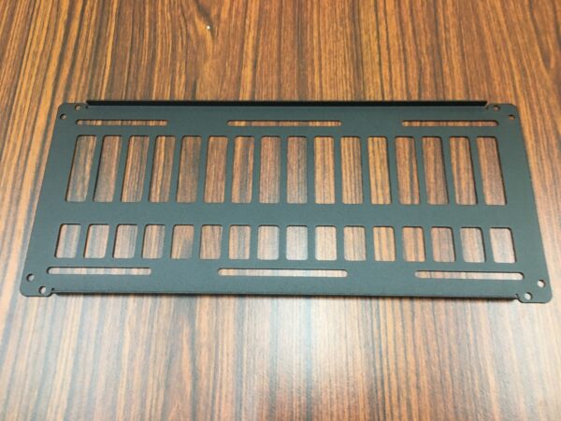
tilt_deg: -66.3
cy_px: 210
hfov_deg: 61.7
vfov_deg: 48.2
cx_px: 280
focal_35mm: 29
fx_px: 470
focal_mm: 4.15
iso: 200
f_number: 2.2
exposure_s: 1/24
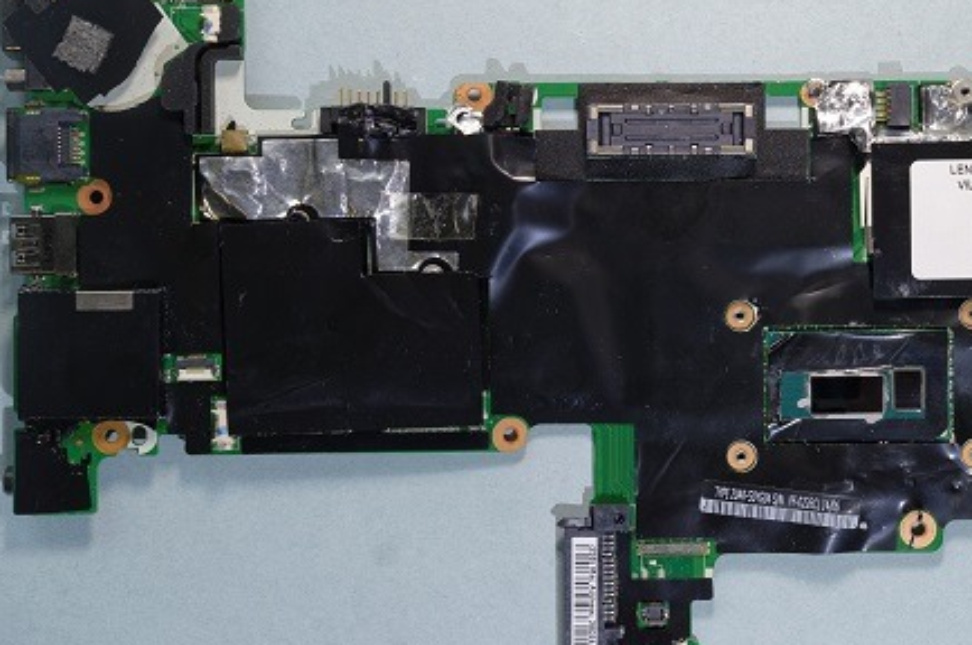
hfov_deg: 30.5
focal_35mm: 65
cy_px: 318
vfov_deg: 20.9
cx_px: 730
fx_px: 1749
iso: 100
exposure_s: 1/6
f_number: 8
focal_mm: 25
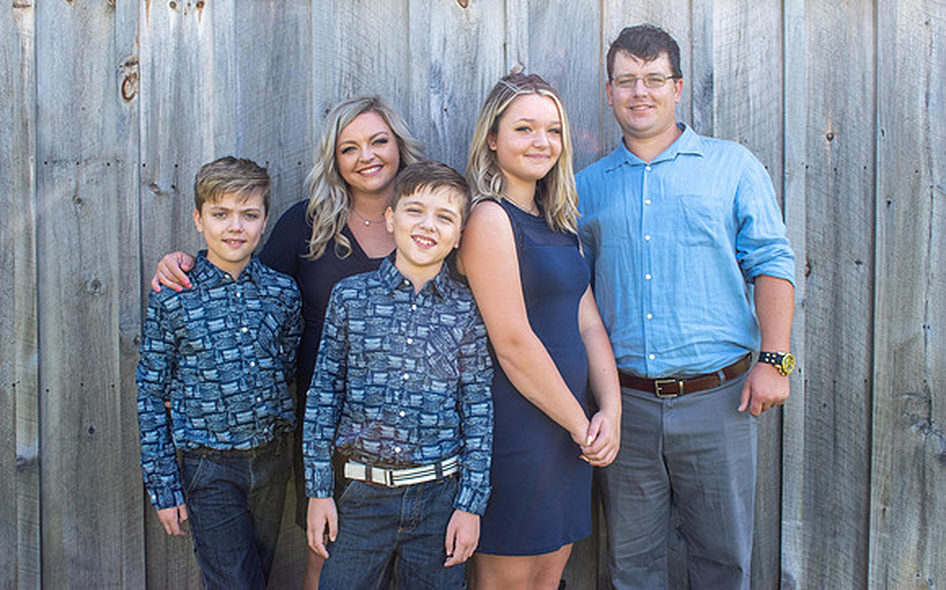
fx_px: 1143
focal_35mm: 44
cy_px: 275
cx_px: 473
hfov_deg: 45.0
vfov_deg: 29.0
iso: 400
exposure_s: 1/200
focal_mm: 29
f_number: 7.1
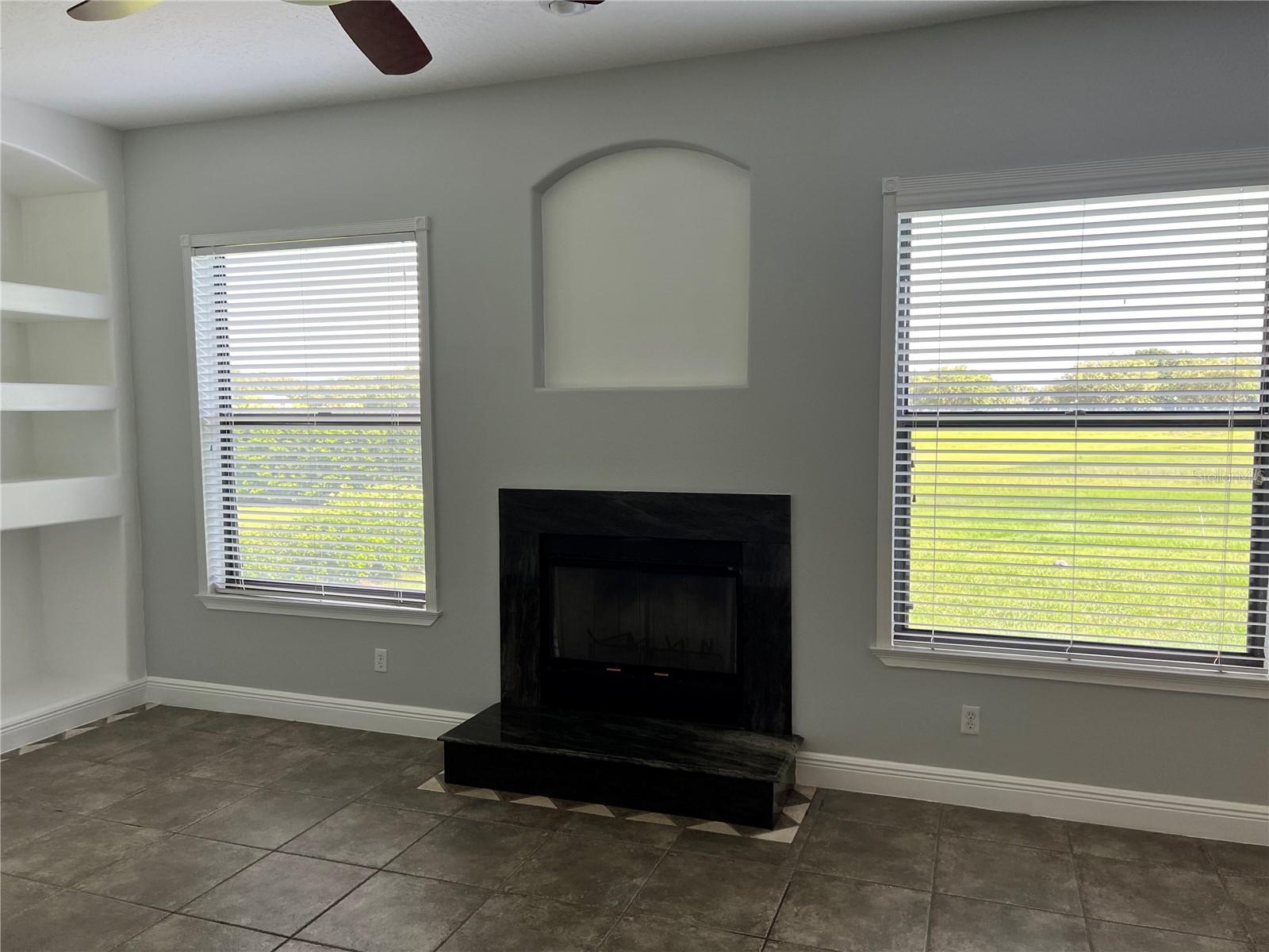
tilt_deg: -5.7
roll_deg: +0.1
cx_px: 634
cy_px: 476
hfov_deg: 67.3
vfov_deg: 53.1
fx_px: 953
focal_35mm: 26
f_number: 1.5
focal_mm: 5.7
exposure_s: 1/121
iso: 40
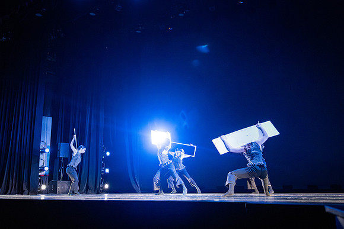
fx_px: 391
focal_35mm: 41
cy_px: 92
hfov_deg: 47.5
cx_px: 185
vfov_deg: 32.6
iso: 4000
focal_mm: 33
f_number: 2.8
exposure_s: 1/200
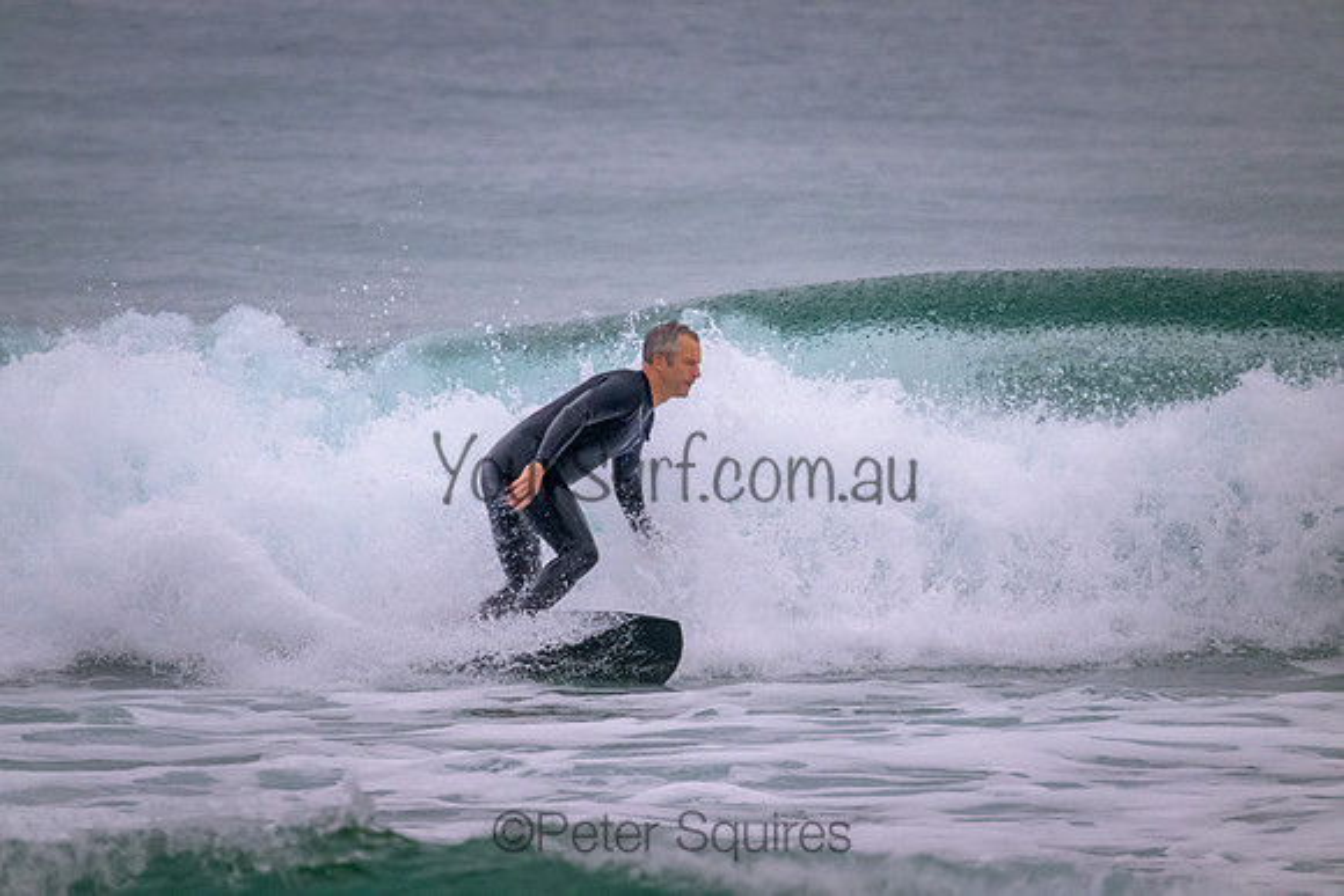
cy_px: 448
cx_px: 672
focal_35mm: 800
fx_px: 29872
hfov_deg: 2.6
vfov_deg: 1.7
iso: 6400
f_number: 11
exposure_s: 1/1250
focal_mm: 800
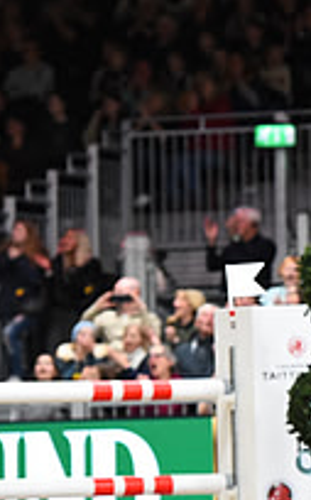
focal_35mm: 391
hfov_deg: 3.3
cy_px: 230
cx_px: 681
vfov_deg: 5.4
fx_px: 5317
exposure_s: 1/800
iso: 5000
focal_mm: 135
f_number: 4
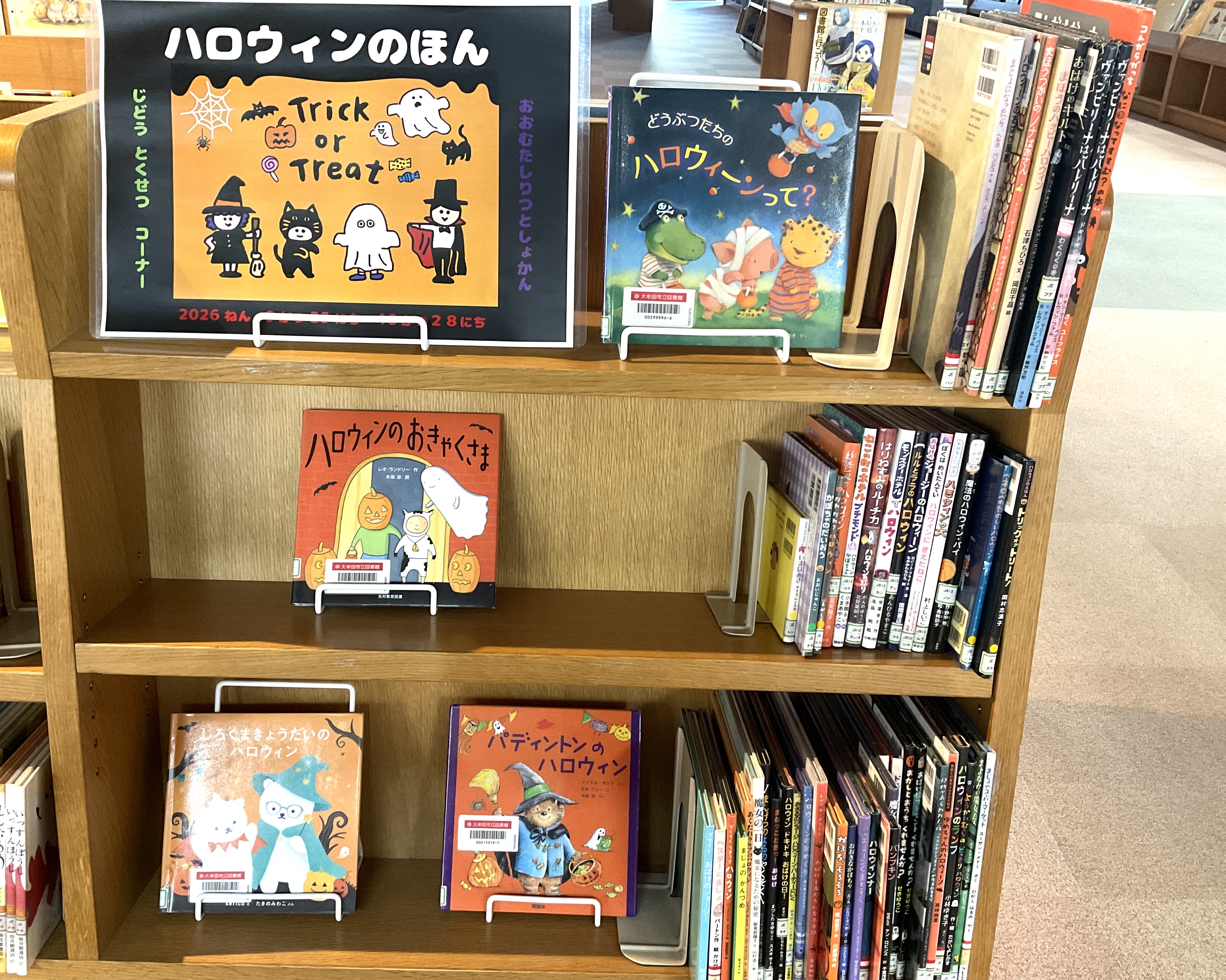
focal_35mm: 31
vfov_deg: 47.1
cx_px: 596
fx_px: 1125
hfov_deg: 57.2
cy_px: 488
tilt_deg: -27.1
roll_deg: -1.1
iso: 200
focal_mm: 3
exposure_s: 1/33
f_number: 1.8
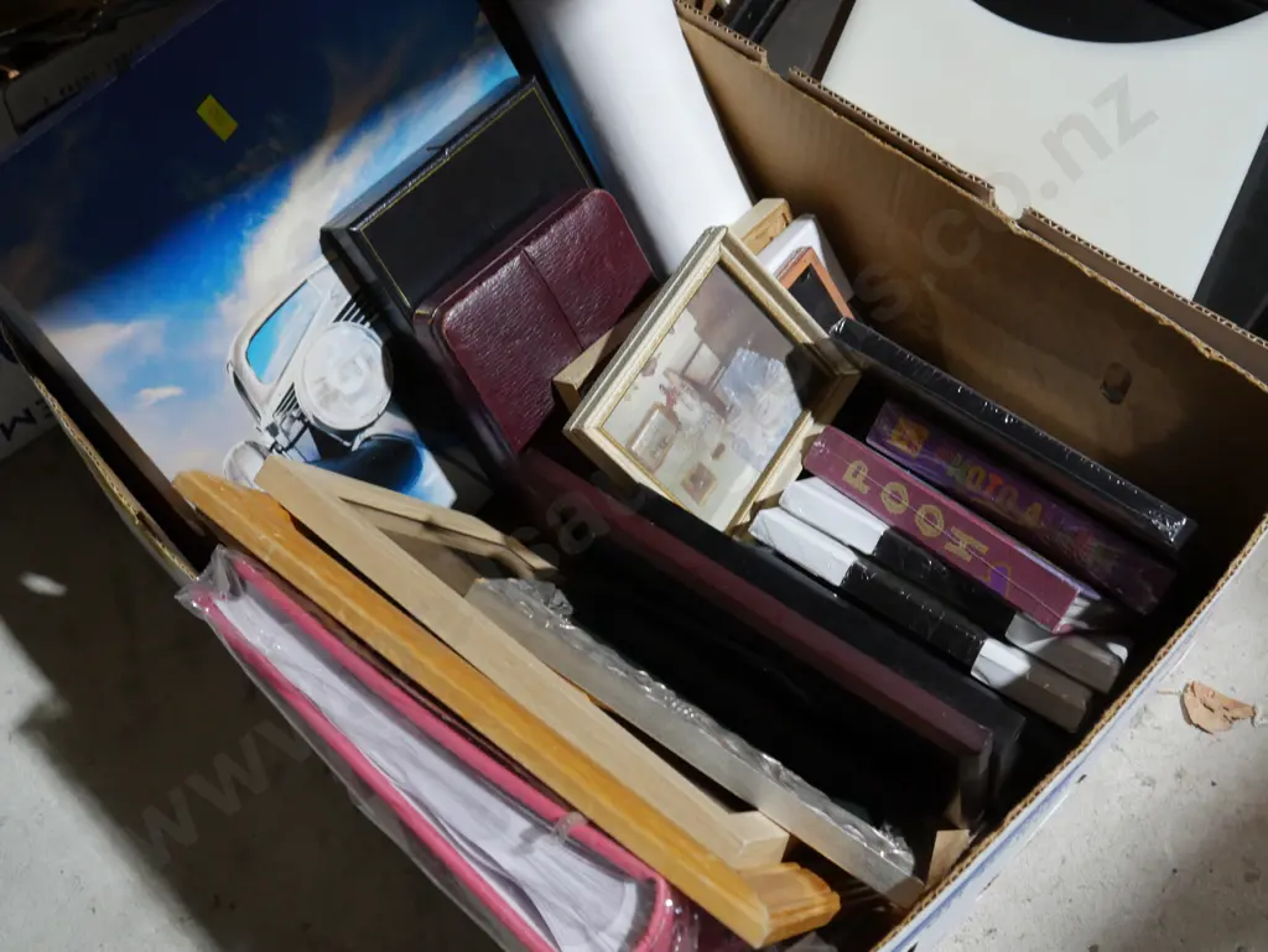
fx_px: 1466
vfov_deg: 36.0
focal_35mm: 40
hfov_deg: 46.8
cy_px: 476
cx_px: 634
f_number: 5
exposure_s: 1/60
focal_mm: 20
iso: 1000
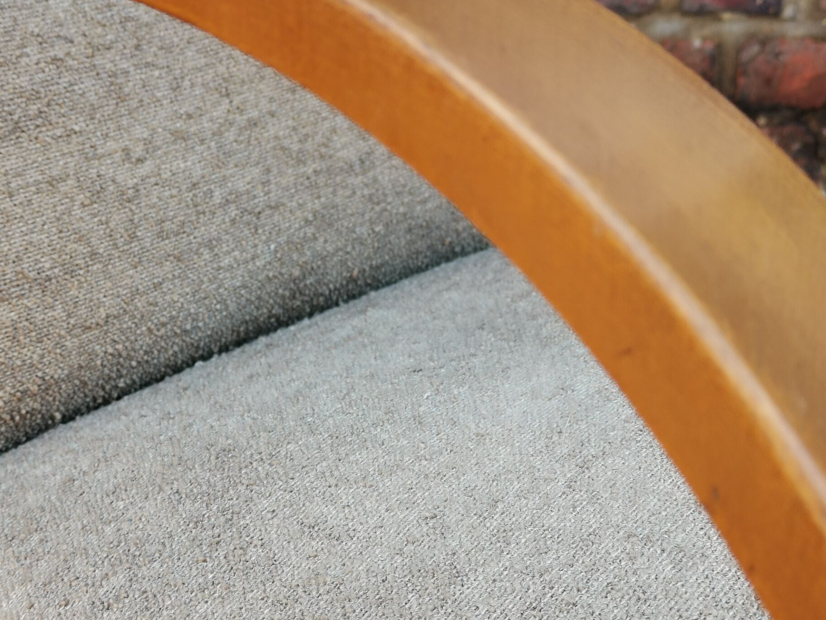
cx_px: 402
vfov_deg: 24.4
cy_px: 268
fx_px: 1432
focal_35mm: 60
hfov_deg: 32.2
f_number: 1.8
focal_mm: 5.58
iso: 50
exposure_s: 1/100
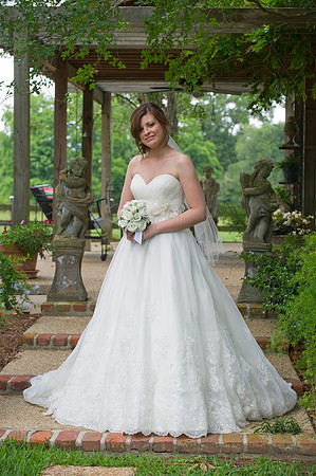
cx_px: 158
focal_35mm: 102
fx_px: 1346
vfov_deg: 20.0
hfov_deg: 13.4
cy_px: 238
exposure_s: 1/200
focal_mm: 102
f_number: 5.6
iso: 500
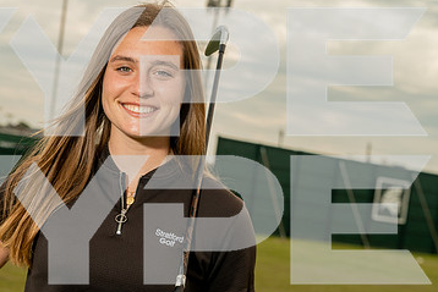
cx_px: 120
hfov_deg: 24.8
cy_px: 221
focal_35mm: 81
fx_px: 986
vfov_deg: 16.8
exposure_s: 1/250
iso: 250
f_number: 4.5
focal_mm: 50
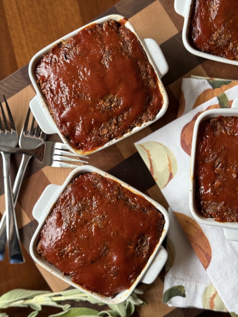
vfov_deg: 39.7
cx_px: 119
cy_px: 158
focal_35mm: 48
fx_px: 440
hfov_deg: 30.3
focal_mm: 6.76
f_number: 1.78
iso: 320
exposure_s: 1/40
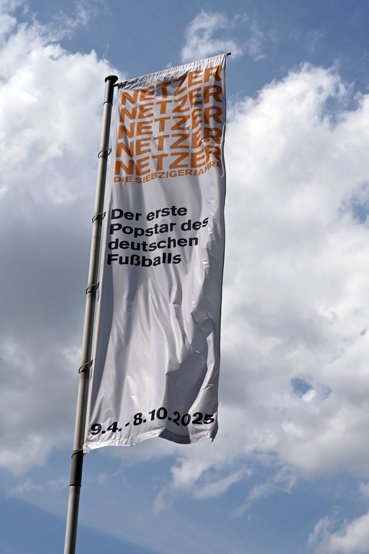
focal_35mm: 59
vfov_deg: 33.9
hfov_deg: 23.0
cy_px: 277
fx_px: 907
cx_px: 184
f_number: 9
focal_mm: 59
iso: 100
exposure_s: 1/640
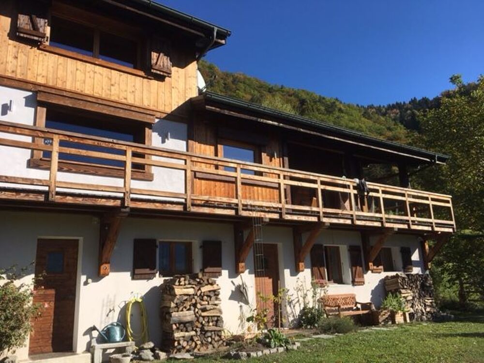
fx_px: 405
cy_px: 182
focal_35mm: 29
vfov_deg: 48.2
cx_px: 242
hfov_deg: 61.7
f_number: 2.2
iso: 25
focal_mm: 4.15
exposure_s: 1/1923
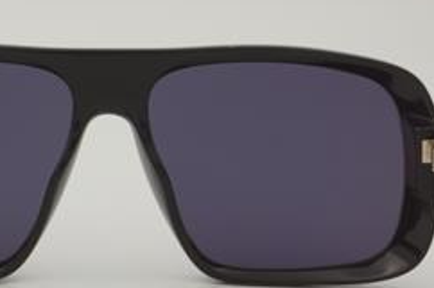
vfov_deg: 11.0
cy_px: 157
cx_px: 111
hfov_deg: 16.5
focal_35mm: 124
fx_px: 1494
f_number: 32
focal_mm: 50
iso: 100
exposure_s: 1/3
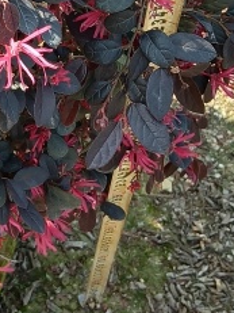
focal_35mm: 120
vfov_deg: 15.8
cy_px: -63
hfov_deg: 11.6
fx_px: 1083
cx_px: -160
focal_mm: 4.05
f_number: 1.8
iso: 100
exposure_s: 1/113
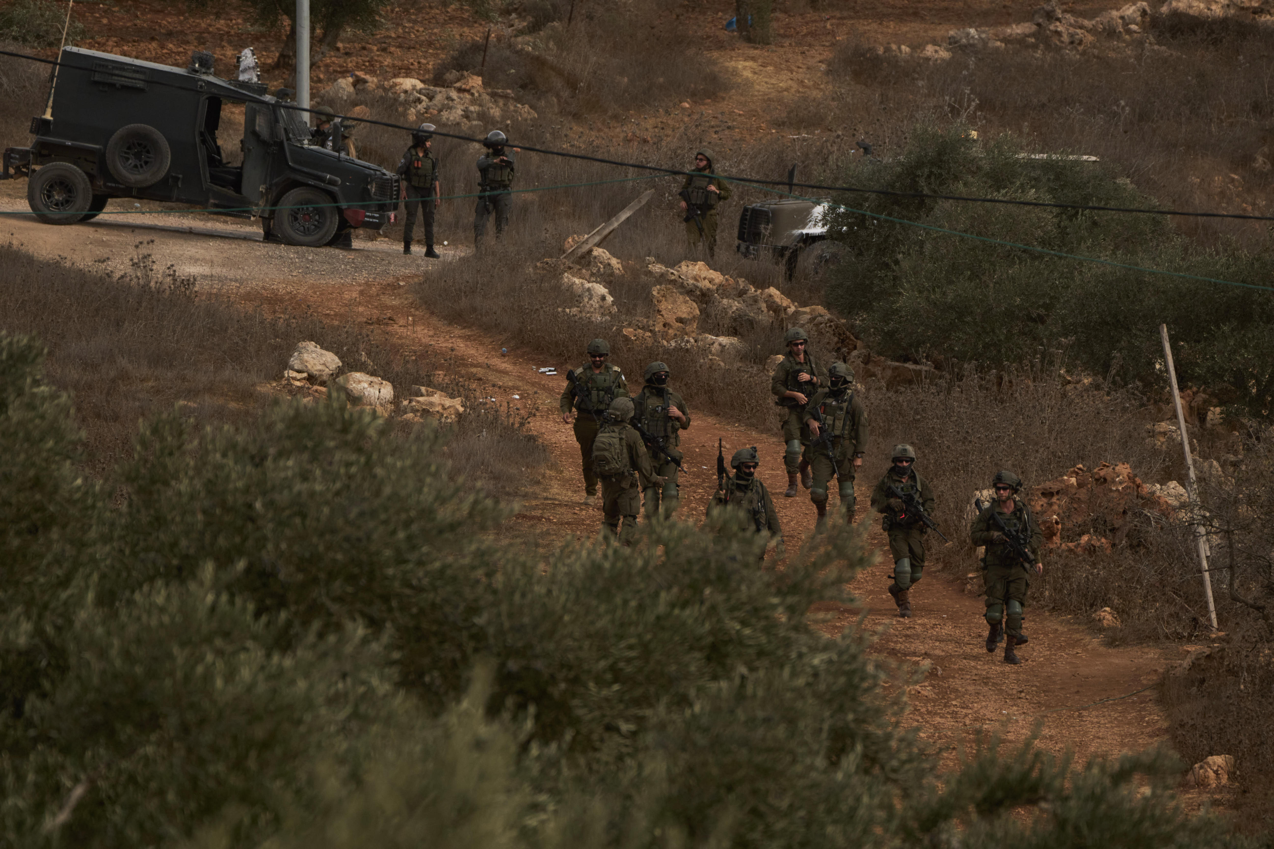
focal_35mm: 406
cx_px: 637
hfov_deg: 5.1
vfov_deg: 3.4
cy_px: 424
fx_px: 14366
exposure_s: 1/4000
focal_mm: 271
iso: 500
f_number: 5.6
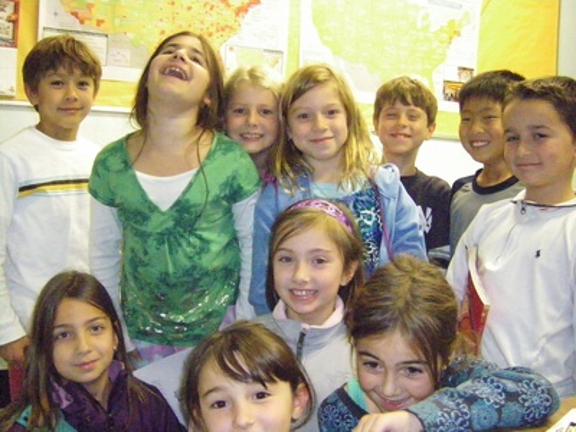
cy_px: 216
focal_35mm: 38
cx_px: 288
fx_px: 632
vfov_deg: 37.7
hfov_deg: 49.0
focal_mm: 6.3
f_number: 3.5
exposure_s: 1/100
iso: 3200
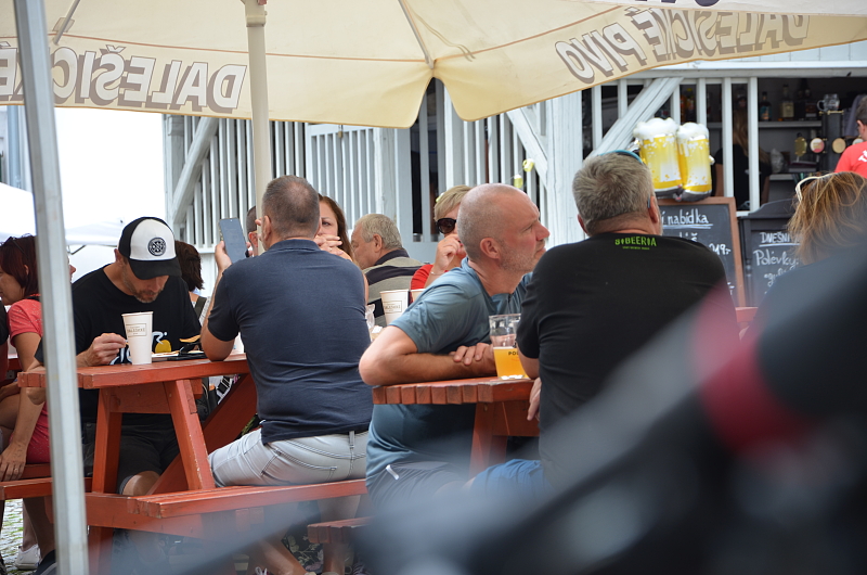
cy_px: 288
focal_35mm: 138
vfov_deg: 9.9
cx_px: 434
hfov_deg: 14.9
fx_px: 3317
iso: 100
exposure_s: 1/100
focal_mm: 92
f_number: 5.6
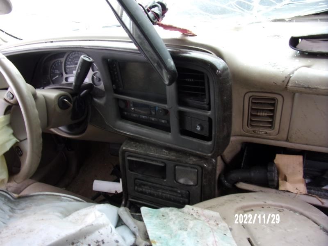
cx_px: 164
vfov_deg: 56.8
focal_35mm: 24
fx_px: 227
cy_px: 123
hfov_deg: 71.6
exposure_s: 1/34
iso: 141
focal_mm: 4.3
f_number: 3.3
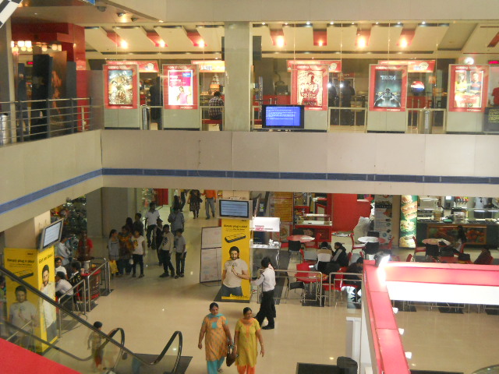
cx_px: 250
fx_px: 591
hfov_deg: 45.8
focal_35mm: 41
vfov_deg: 35.1
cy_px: 187
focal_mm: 6.72
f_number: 3.1
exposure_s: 1/30
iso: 500
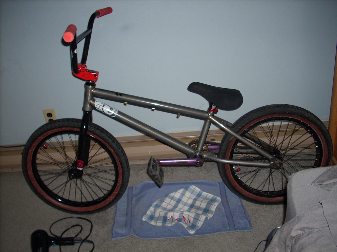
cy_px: 126
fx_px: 360
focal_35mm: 37
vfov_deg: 38.7
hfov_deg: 50.1
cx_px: 168
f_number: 2.8
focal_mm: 6.2
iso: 64
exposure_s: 1/60
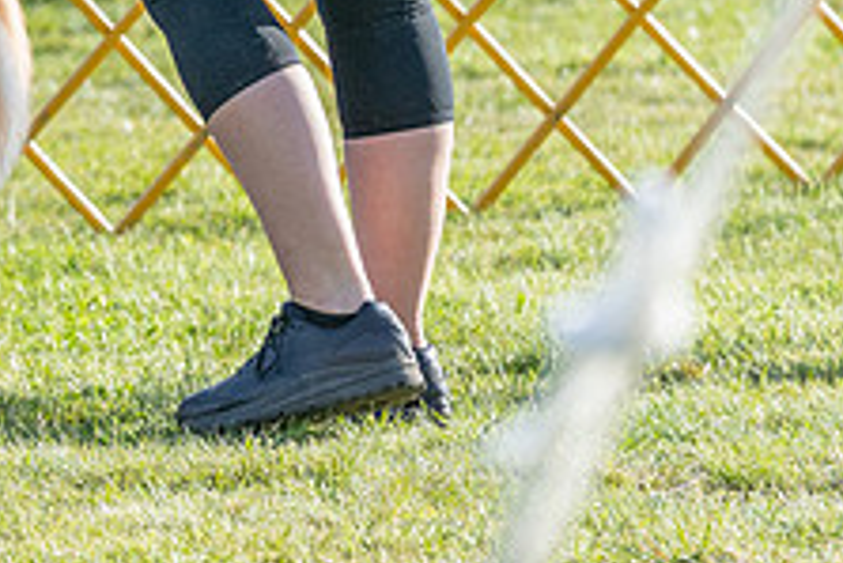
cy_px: -230
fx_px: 14199
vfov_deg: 2.3
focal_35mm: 606
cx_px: -358
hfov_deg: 3.4
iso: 800
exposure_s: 1/1250
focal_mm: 200
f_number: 6.3
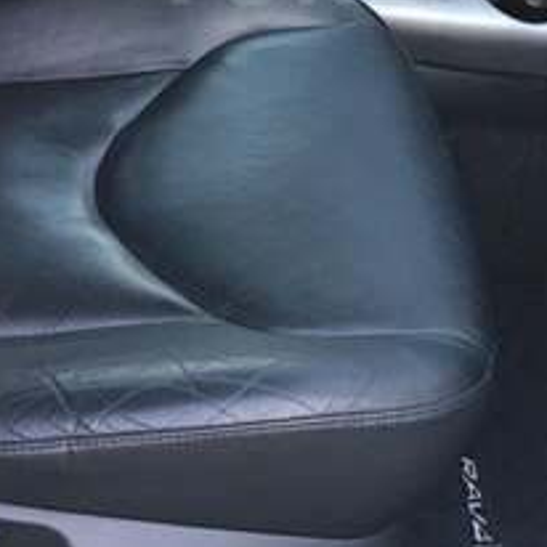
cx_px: 422
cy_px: -36
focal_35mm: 82
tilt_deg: -30.4
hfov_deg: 20.9
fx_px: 1466
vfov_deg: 20.3
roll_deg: -16.5
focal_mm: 4.15
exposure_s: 1/33
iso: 100
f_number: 2.2
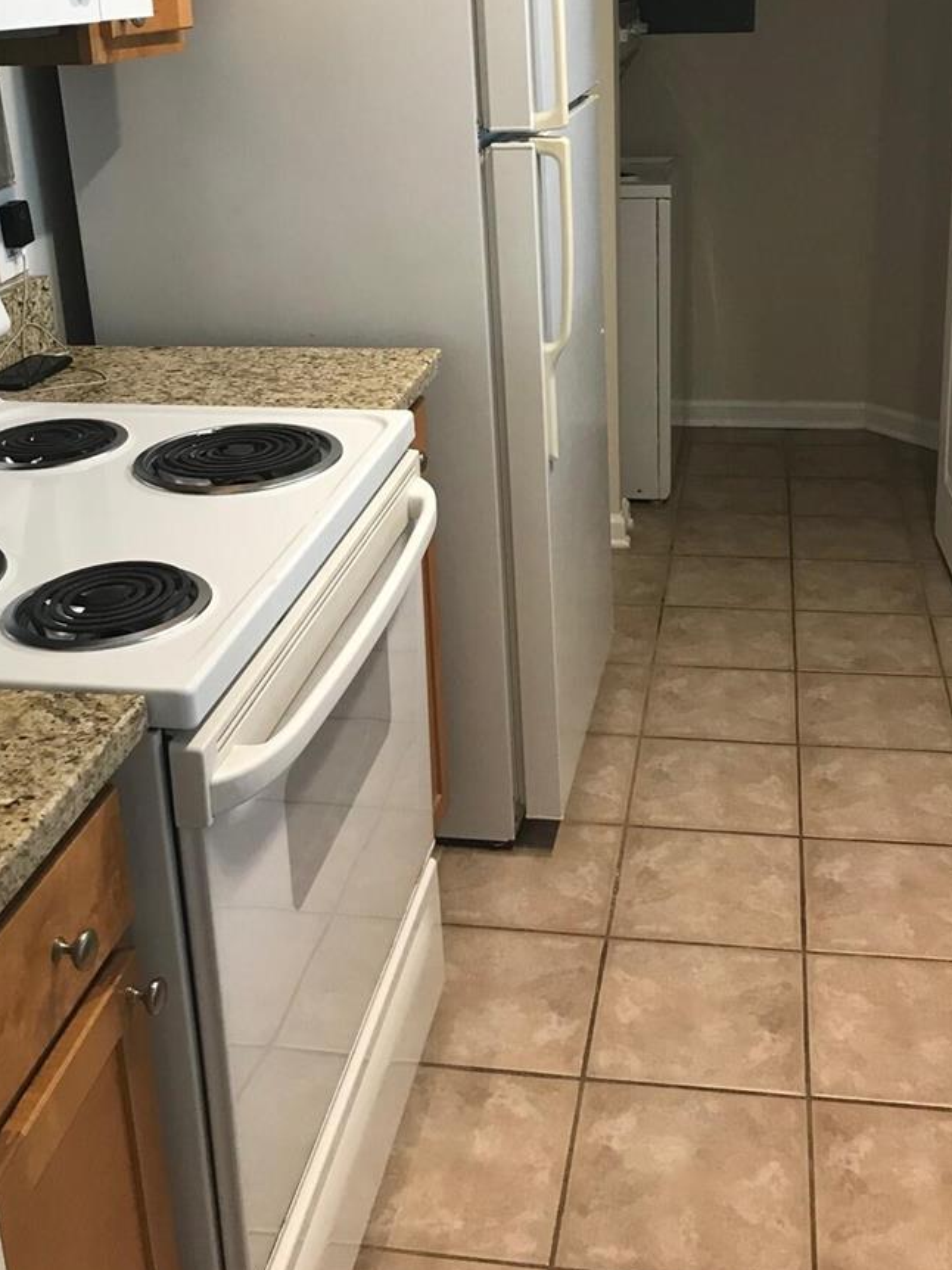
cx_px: 539
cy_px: 405
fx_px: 1431
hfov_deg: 36.7
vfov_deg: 47.0
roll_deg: +0.9
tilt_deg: -14.8
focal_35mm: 39
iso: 40
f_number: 1.8
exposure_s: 1/17
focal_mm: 3.99
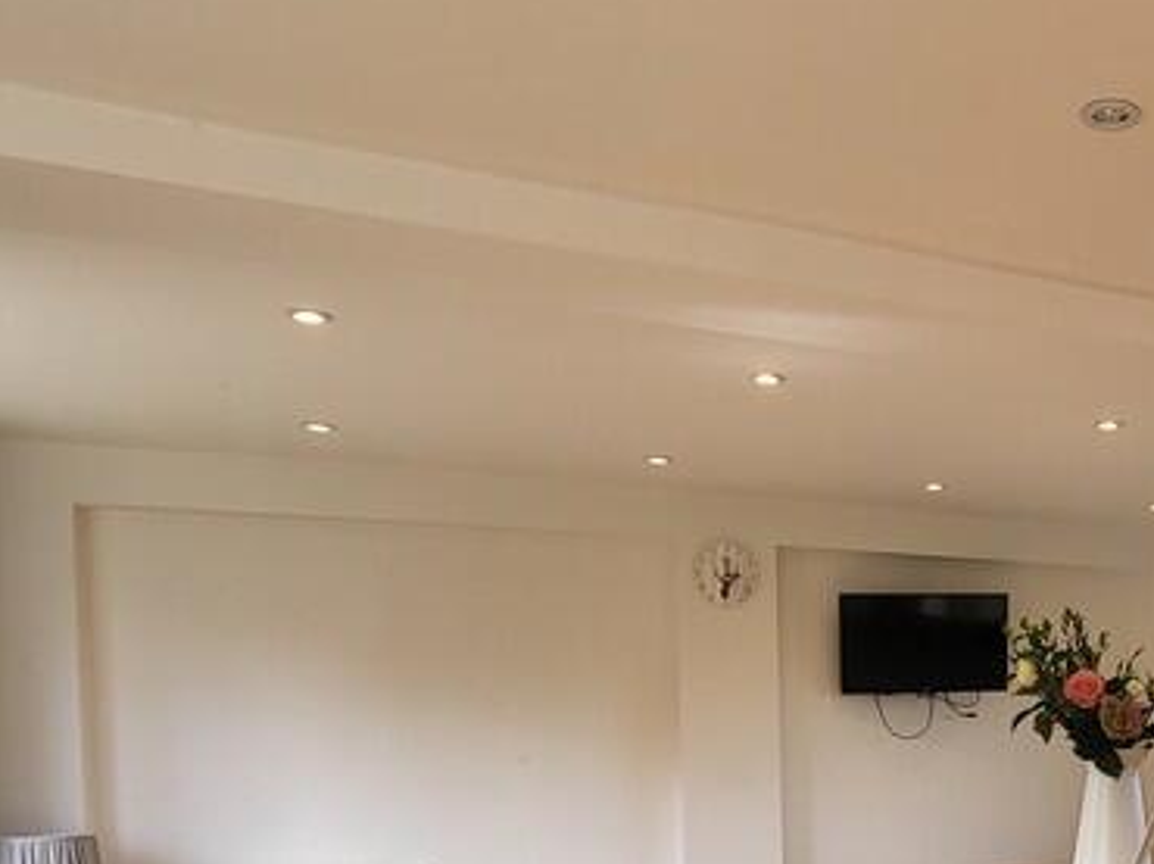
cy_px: 777
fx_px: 1199
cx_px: 1092
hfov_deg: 45.3
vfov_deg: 37.1
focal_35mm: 36
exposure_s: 1/100
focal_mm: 1.74
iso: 50
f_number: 2.2
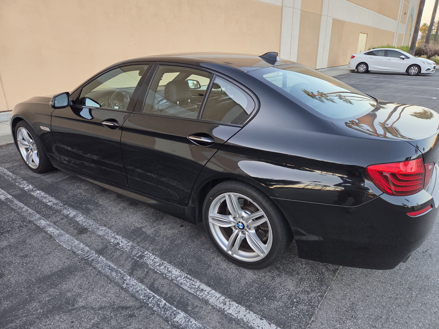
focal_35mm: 23
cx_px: 220
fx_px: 292
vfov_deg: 58.9
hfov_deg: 73.9
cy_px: 164
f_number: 1.8
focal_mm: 5.4
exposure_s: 1/180
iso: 200
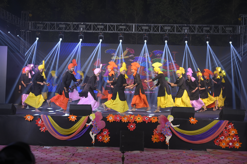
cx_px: 124
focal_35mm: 45
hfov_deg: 43.6
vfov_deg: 29.8
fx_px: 309
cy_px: 82
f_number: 8
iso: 1000
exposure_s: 1/200
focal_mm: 45
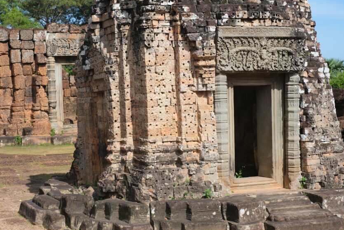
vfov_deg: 20.9
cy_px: 99
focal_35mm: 65
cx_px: 138
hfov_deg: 30.9
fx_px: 621
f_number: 5.6
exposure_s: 1/1100
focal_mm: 35
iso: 320
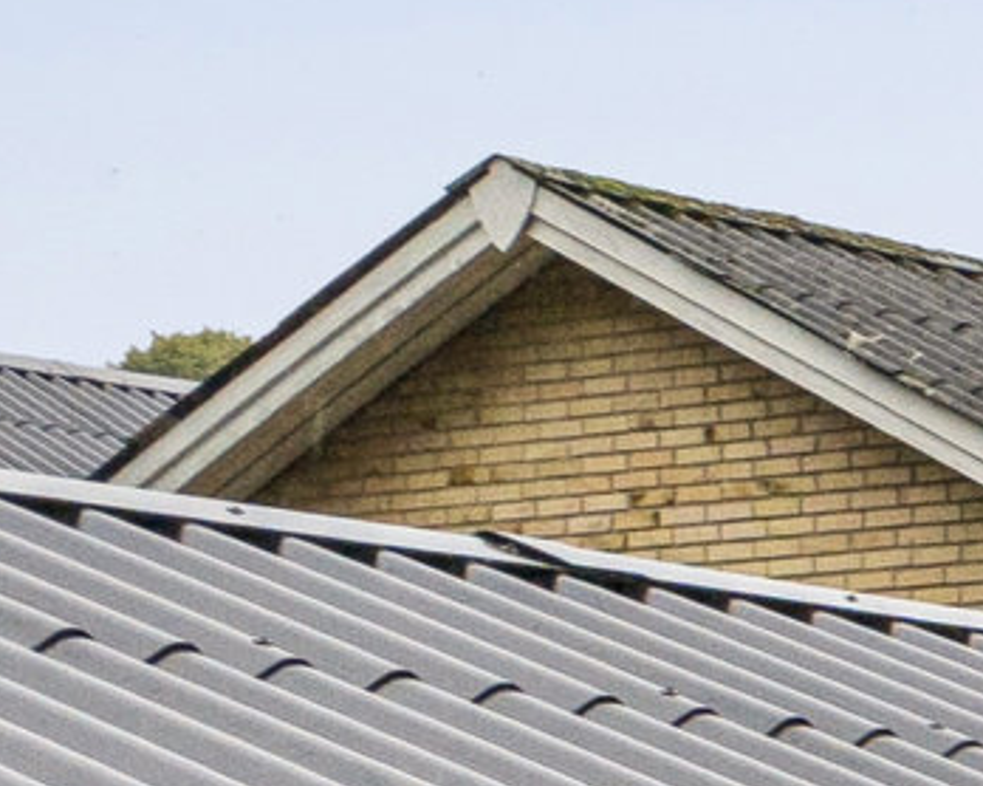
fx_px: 5293
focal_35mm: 182
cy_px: 2310
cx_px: 4011
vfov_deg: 7.5
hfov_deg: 7.4
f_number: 8
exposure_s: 1/320
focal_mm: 15
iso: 500
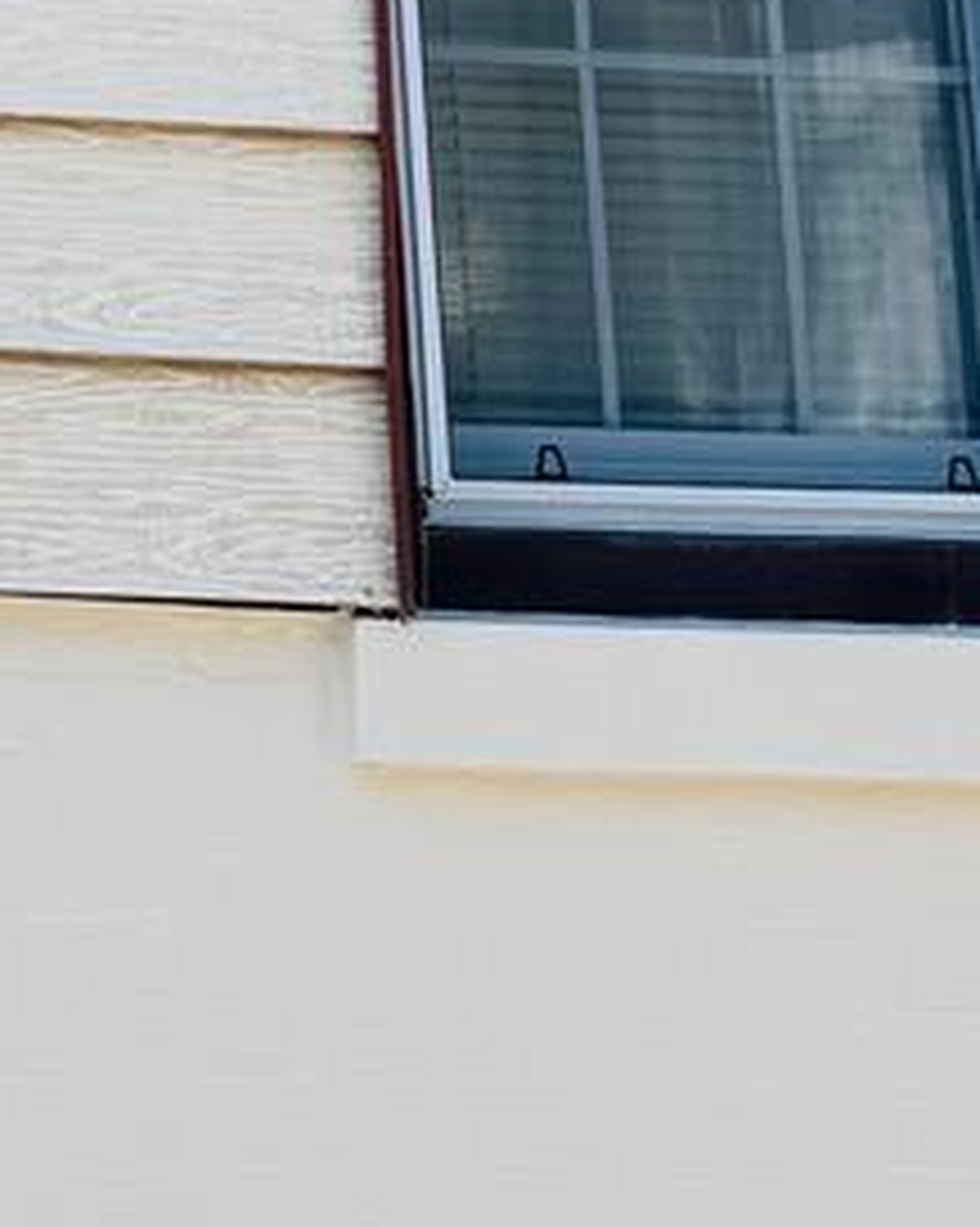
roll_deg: +0.0
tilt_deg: +15.9
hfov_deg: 10.7
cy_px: -715
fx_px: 4791
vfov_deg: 13.6
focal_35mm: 132
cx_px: -980
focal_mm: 6.76
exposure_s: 1/2833
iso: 80
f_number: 1.78
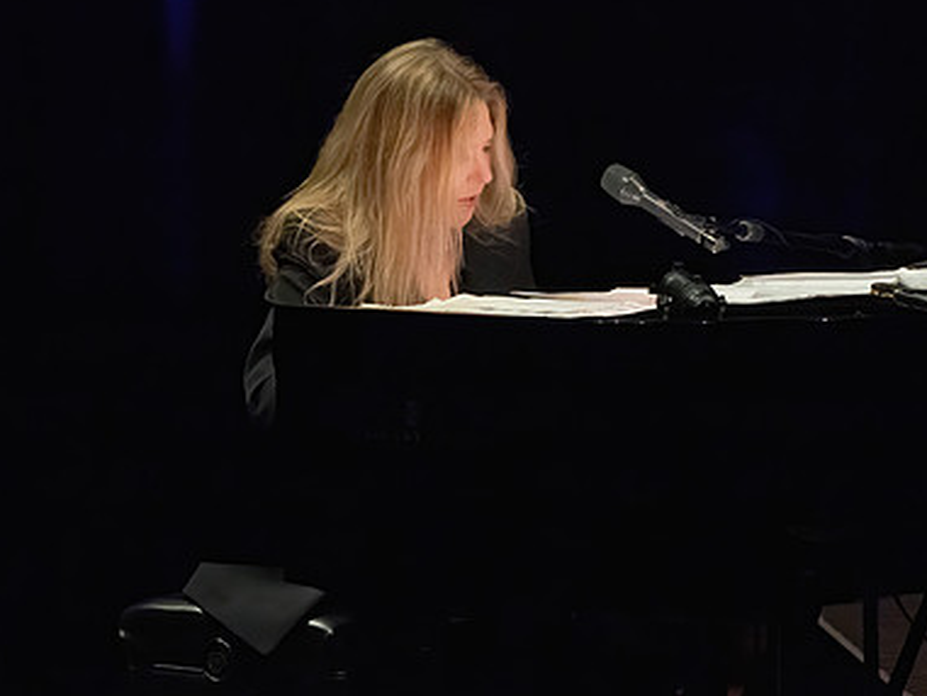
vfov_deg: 2.2
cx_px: 549
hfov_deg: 3.0
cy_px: 348
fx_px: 17787
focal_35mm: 664
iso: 20000
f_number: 8
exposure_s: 1/320
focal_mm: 400
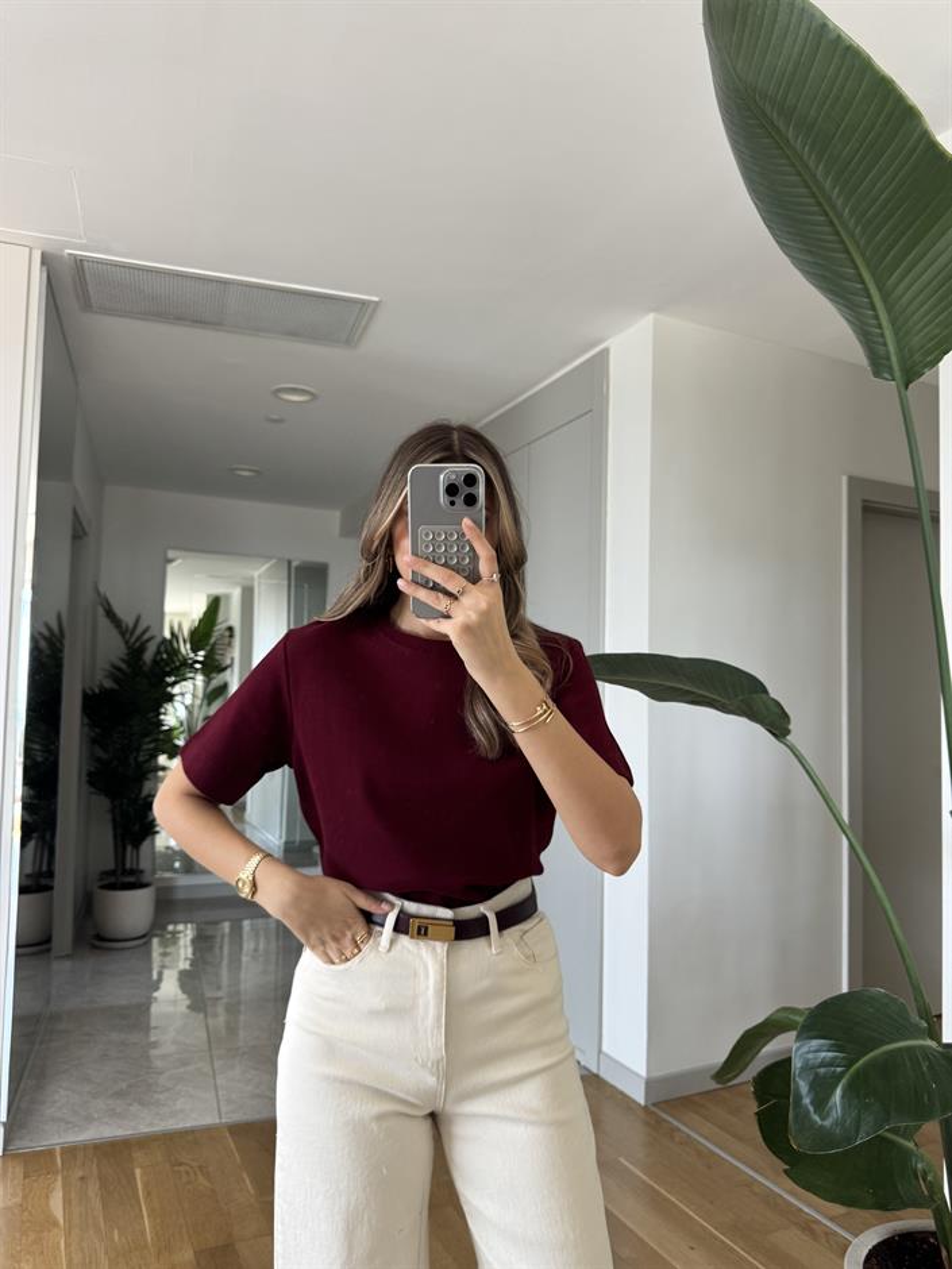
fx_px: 880
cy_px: 634
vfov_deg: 71.6
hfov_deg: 56.8
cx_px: 476
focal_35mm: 24
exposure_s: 1/121
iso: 125
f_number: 1.78
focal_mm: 6.76
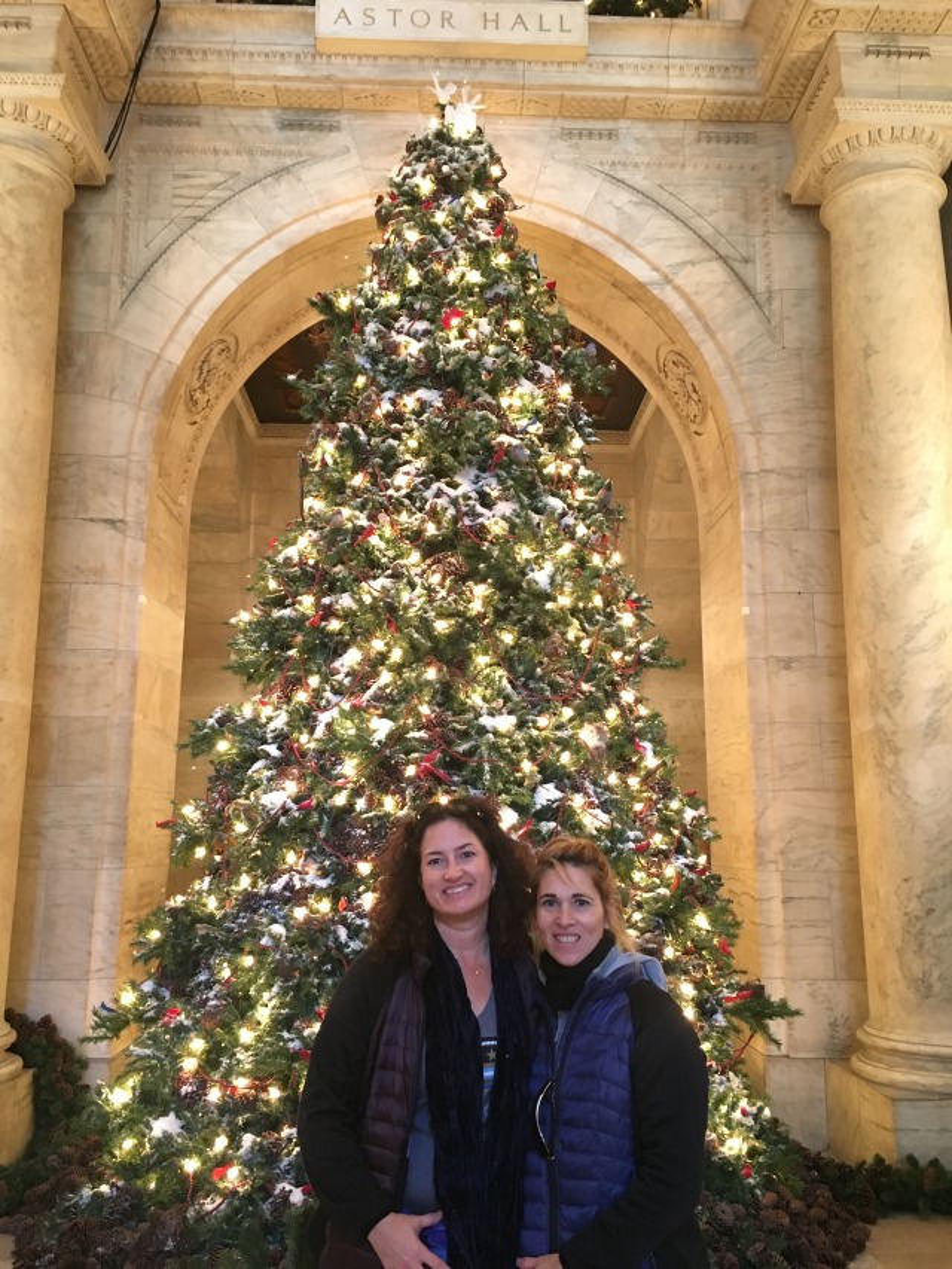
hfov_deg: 48.2
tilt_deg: +10.9
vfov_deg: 61.7
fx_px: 1063
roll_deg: +0.9
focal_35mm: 29
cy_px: 634
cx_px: 476
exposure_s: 1/15
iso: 200
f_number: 2.2
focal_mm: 4.15
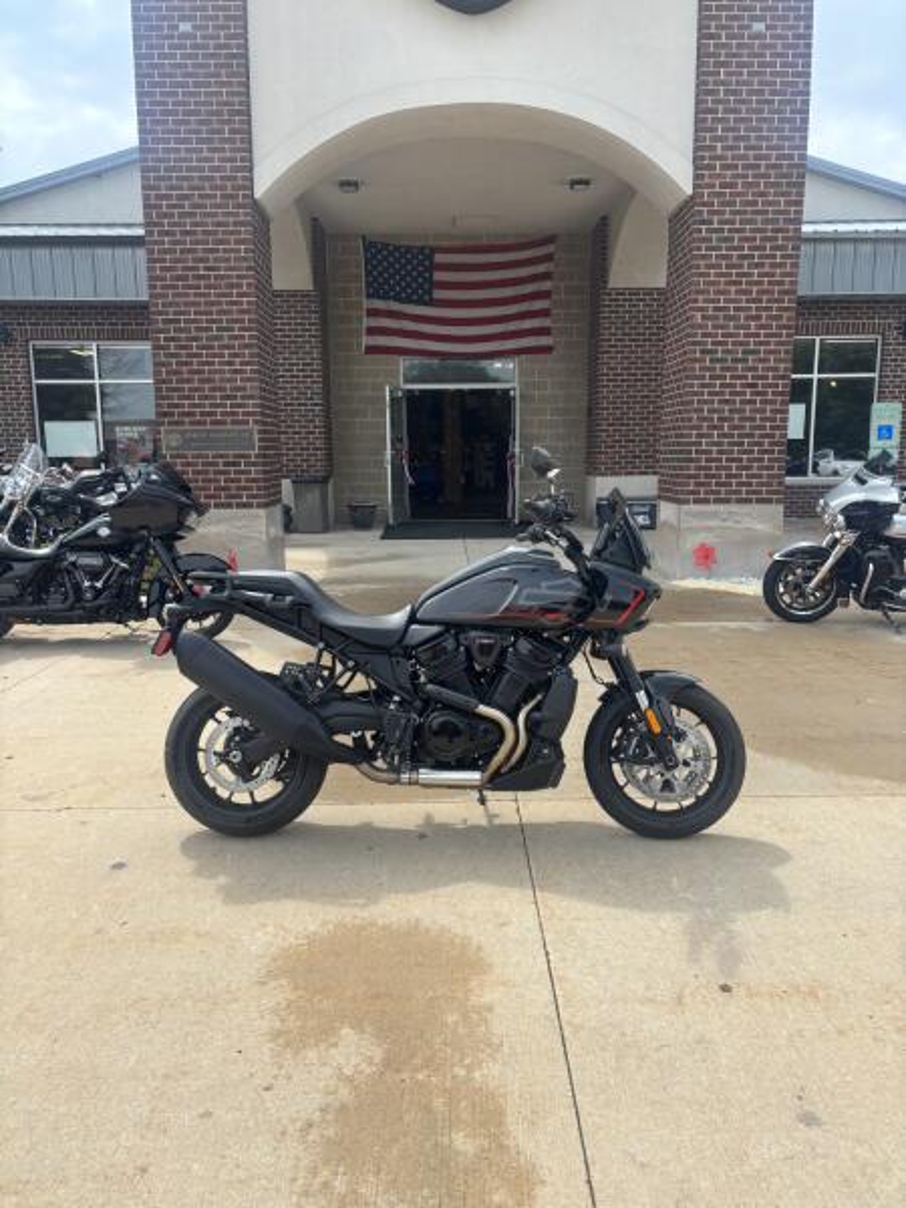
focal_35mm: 26
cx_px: 453
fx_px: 907
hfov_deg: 53.1
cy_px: 604
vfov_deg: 67.3
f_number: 1.6
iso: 50
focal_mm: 5.96
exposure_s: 1/1912
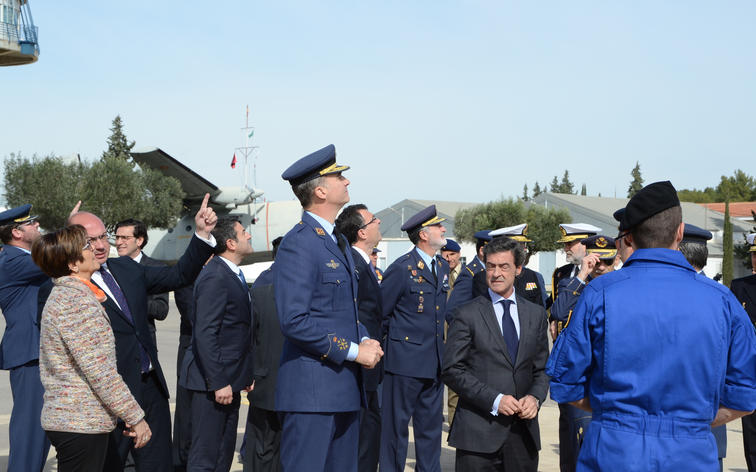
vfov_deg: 16.9
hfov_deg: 26.8
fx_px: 1586
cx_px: 379
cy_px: 226
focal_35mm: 77
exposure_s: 1/400
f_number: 10
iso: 200
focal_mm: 50
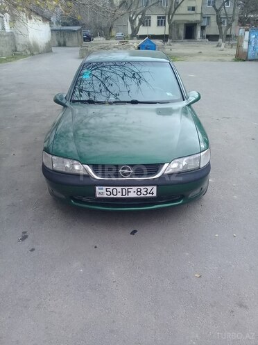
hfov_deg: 45.4
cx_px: 129
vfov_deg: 58.4
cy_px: 172
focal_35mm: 31
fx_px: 308
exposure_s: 1/245
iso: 50
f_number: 2.2
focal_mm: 3.3
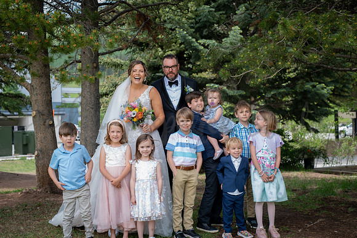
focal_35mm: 50
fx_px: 496
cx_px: 178
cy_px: 119
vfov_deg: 27.0
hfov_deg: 39.6
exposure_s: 1/125
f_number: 4.5
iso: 125
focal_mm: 50
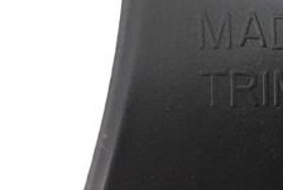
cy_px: 85
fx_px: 677
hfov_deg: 21.6
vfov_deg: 15.9
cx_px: 356
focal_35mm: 86
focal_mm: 4.15
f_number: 2.2
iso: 50
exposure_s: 1/33
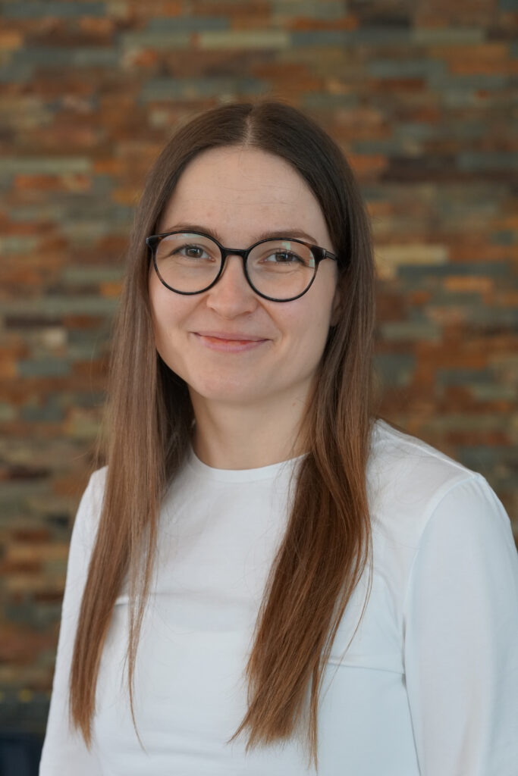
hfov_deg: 16.3
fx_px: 1812
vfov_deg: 24.2
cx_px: 259
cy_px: 388
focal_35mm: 84
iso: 1000
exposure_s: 1/160
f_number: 4
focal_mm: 56
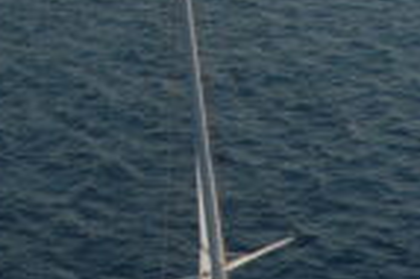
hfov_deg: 10.1
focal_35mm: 194
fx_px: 2261
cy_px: 617
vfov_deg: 6.8
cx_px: 708
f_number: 8
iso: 200
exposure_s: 1/750
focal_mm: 24
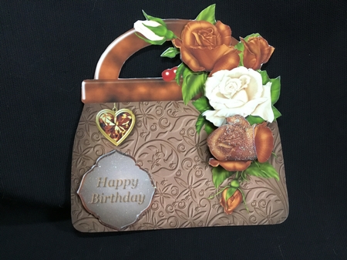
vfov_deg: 45.4
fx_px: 311
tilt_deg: -36.2
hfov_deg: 58.4
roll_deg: +1.5
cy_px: 130
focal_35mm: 31
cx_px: 174
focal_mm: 3.3
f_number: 2.4
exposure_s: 1/33
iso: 160
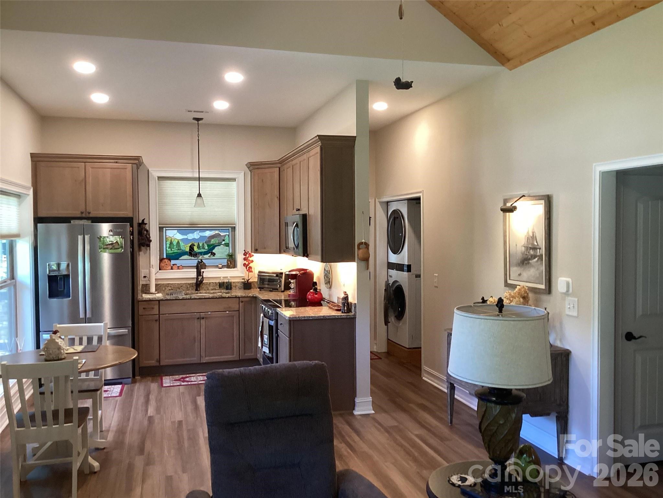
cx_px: 332
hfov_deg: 58.4
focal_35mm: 31
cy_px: 249
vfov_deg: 45.4
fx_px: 594
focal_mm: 3.3
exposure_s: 1/50
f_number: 2.4
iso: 200
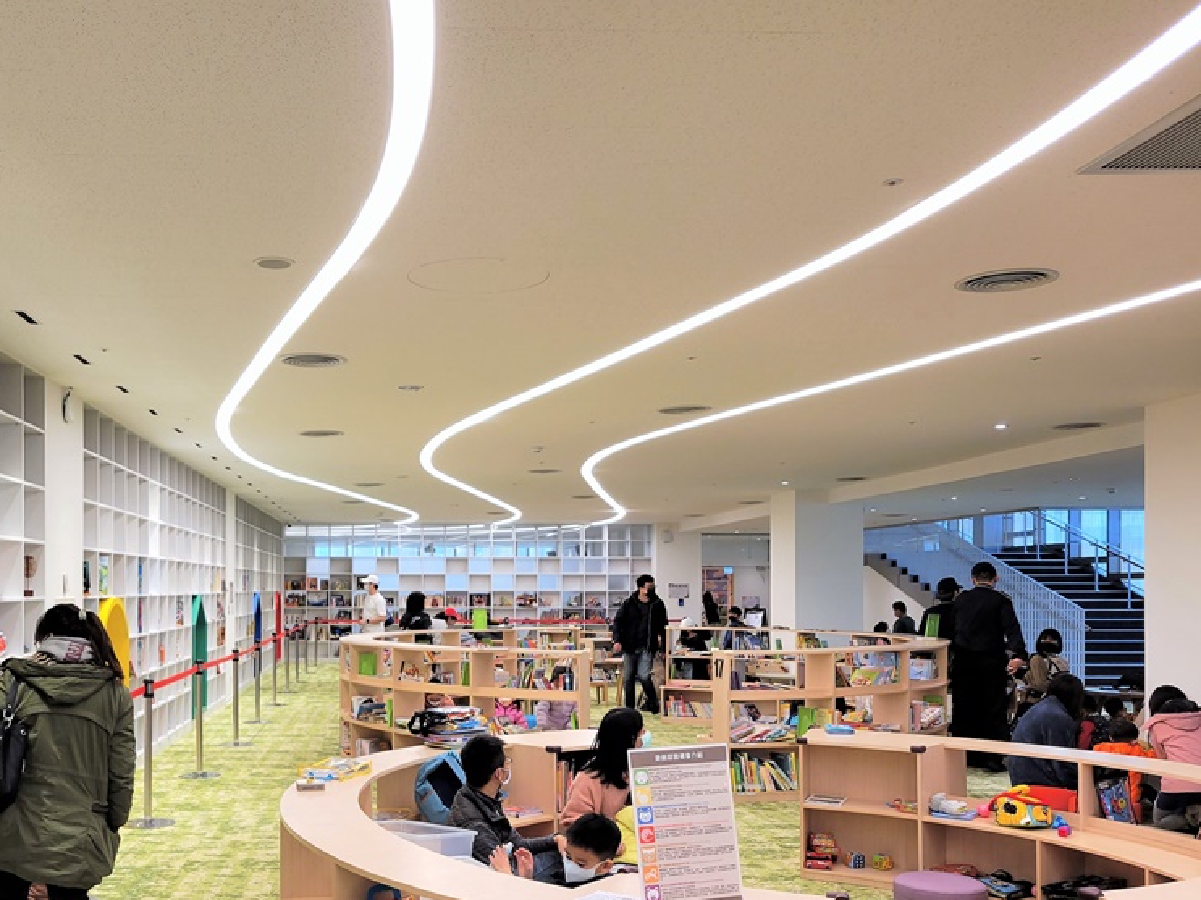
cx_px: 414
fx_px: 1214
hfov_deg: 51.8
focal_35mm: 35
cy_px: 577
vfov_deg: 40.3
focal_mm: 5.4
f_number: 1.8
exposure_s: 1/120
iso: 80
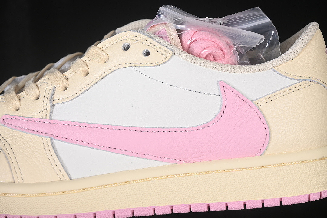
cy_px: 109
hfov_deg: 27.0
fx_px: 681
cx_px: 164
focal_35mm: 75
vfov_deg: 18.2
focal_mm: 50
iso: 160
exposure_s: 1/80
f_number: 7.1
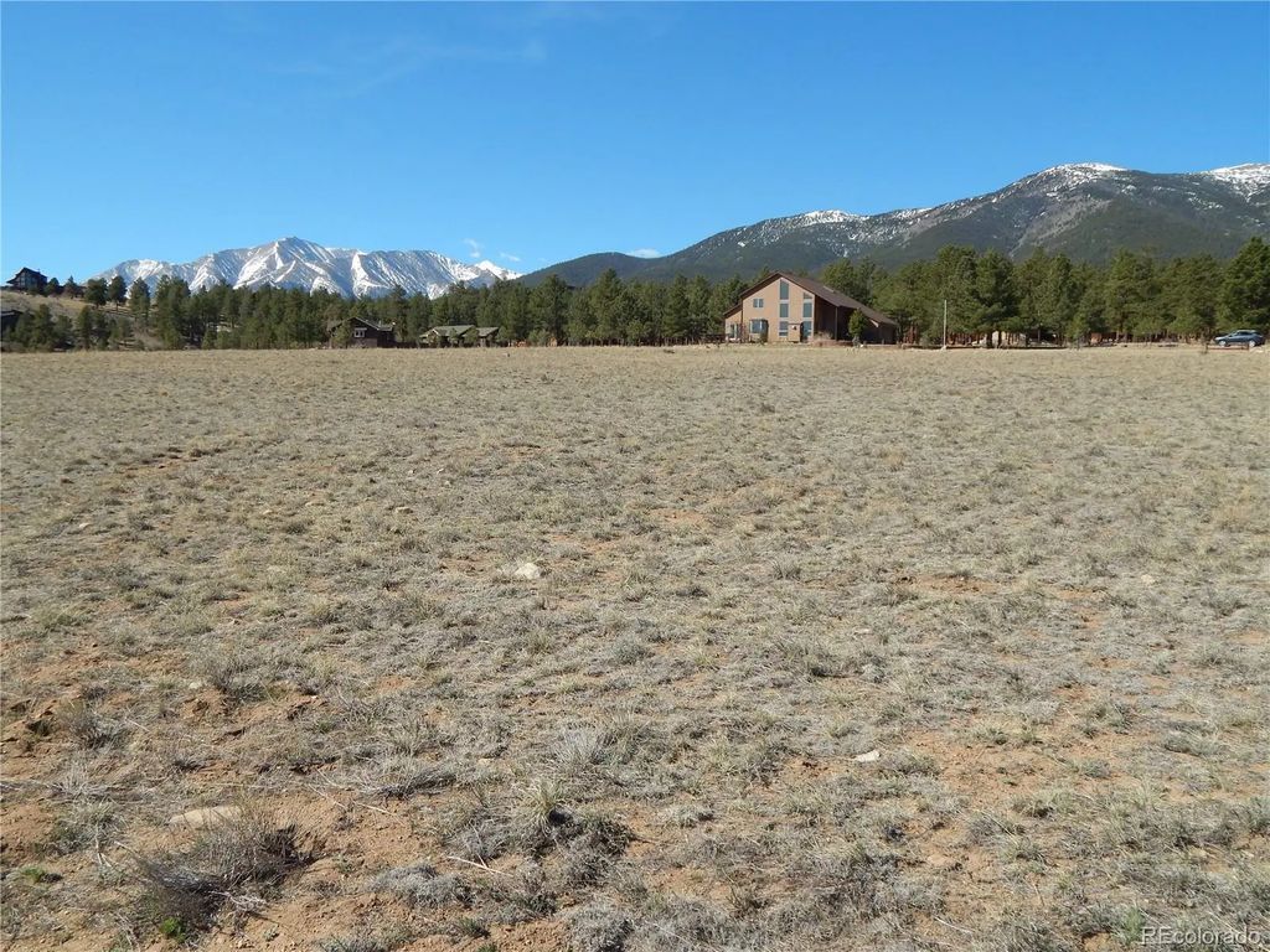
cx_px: 635
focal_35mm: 31
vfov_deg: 45.4
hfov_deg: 58.4
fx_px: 1137
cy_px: 476
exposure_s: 1/500
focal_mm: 5.6
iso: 125
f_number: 6.5
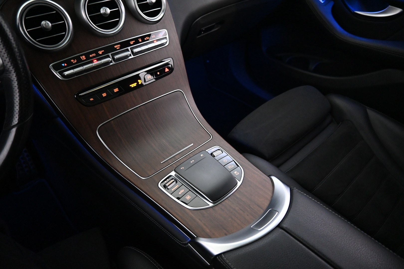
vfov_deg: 53.1
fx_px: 269
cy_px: 134
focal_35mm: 24
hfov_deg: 73.7
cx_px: 202
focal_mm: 16
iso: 4500
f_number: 3.5
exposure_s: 1/25
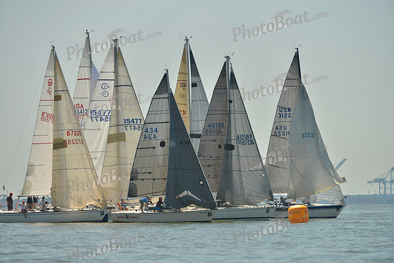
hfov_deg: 7.4
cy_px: 132
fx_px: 3065
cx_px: 197
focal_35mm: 280
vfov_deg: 4.9
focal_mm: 280
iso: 200
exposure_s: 1/1600
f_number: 5.6
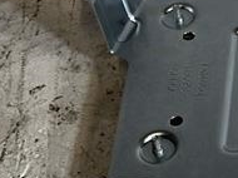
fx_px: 1112
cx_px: 368
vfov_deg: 9.1
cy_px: 61
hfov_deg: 11.6
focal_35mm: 162
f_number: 1.78
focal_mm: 6.86
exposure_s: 1/100
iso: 50
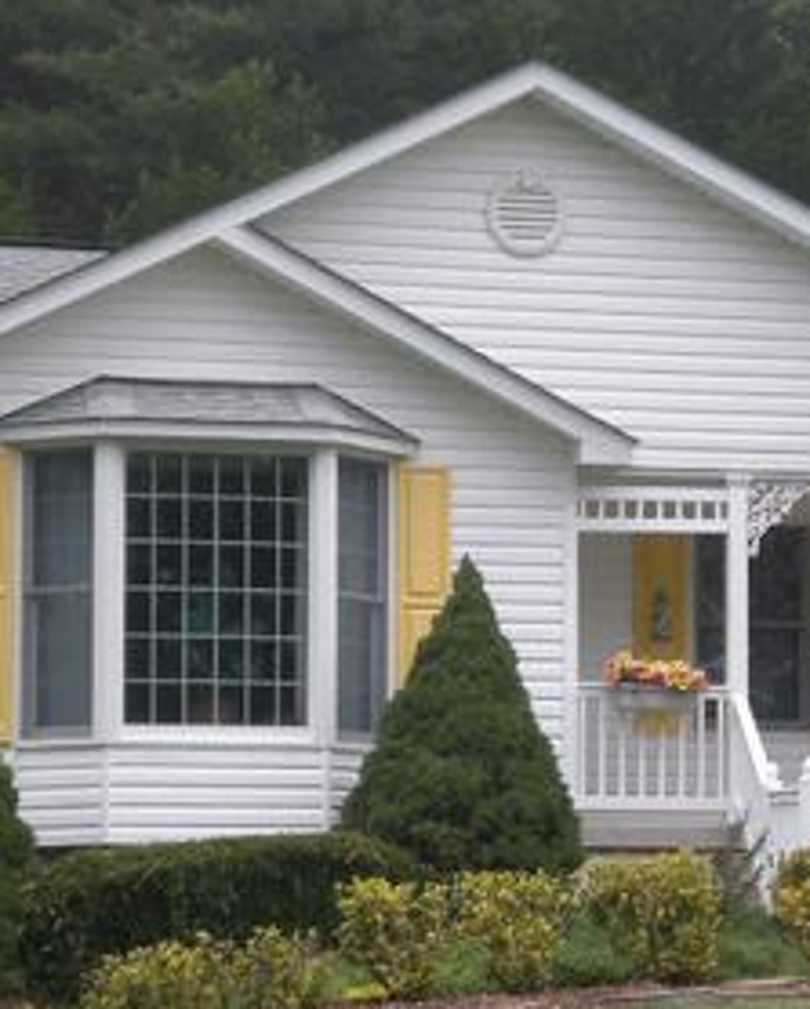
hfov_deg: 9.3
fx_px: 4966
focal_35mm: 166
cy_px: 632
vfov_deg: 11.6
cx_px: 574
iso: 94
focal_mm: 12.3
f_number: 4.6
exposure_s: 1/126
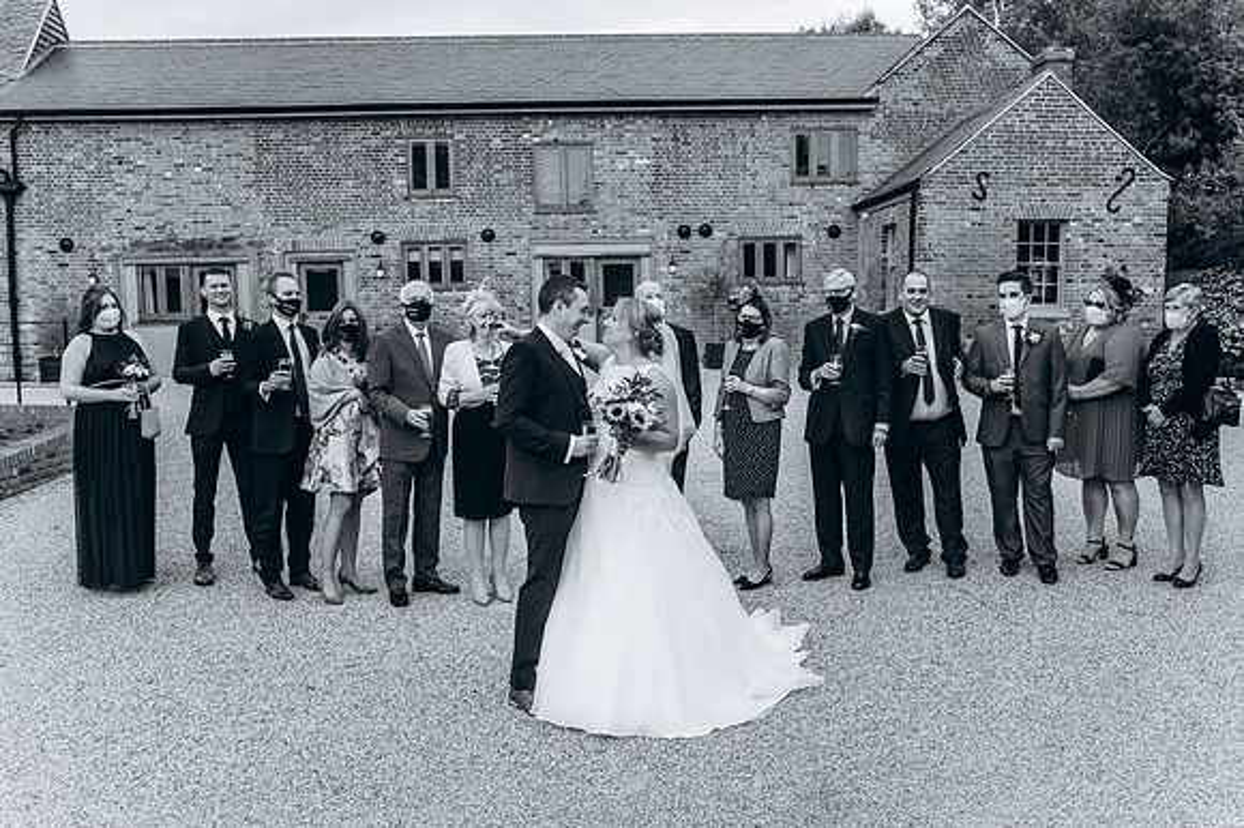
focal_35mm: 35
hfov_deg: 54.5
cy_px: 414
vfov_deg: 37.8
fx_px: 1209
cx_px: 622
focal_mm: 35
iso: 200
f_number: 8
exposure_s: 1/100
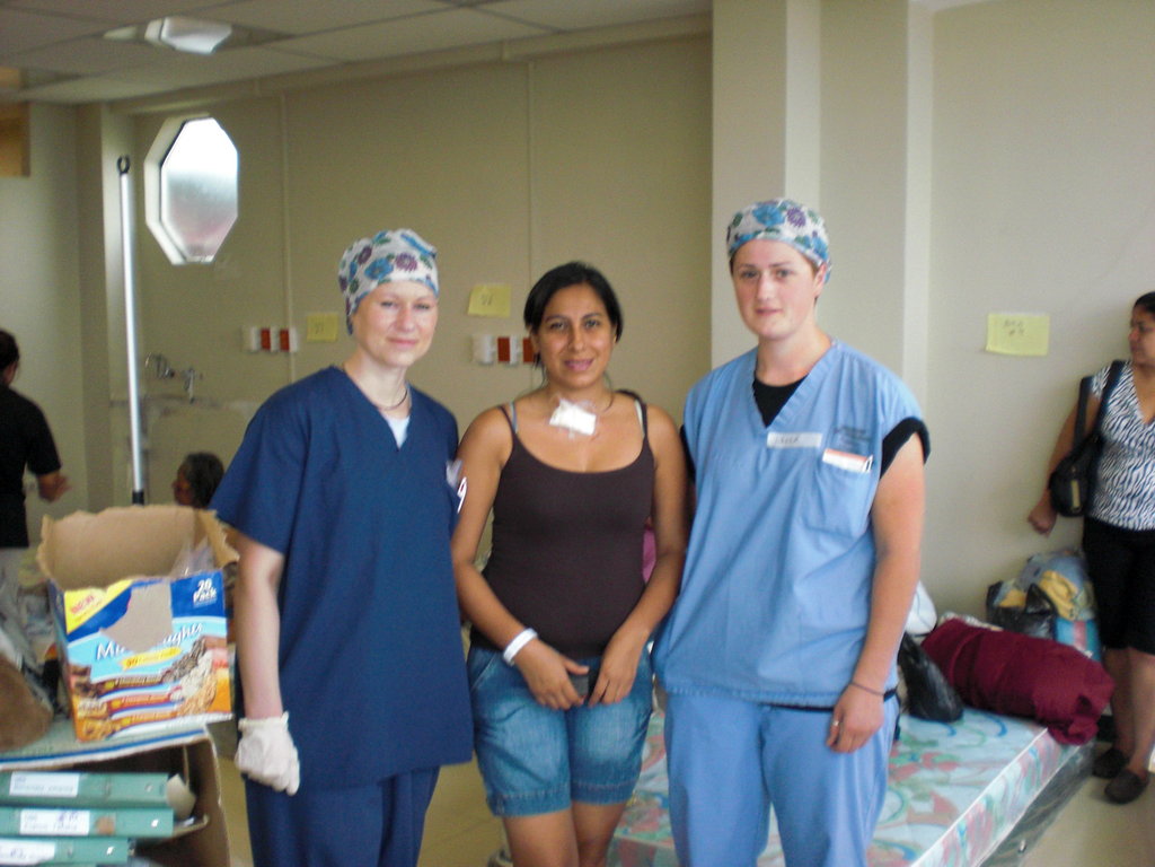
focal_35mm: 38
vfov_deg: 37.7
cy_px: 434
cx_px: 578
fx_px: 1268
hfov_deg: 49.0
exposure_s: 1/100
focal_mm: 6.3
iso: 200
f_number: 3.1
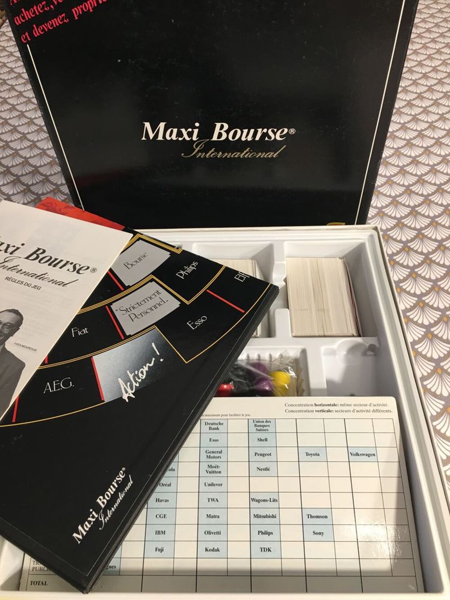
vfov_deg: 61.7
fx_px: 503
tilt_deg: -50.2
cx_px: 225
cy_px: 300
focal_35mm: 29
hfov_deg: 48.2
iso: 40
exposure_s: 1/17
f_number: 2.2
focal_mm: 4.15
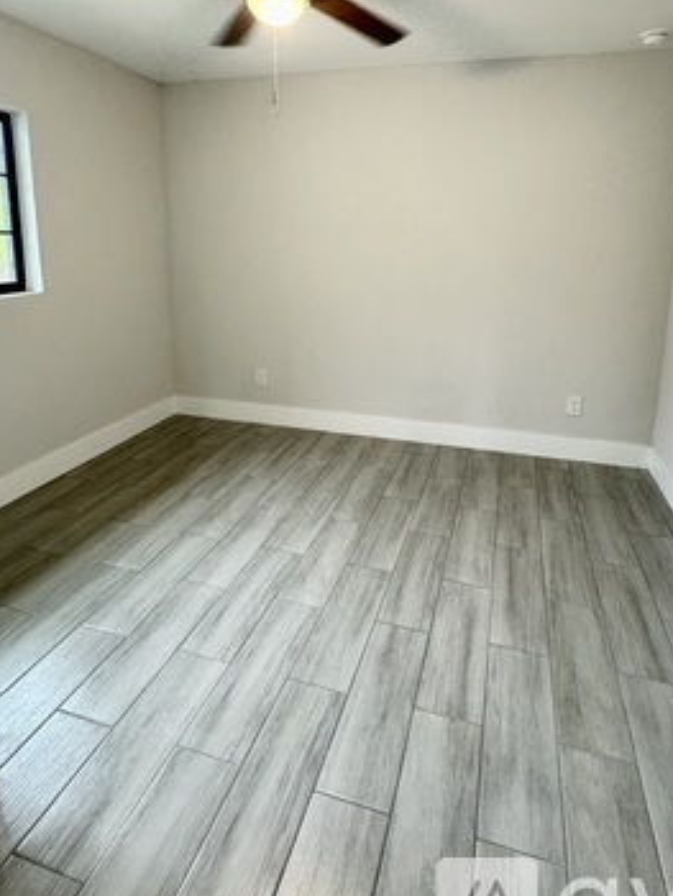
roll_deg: -0.4
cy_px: 320
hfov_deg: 65.9
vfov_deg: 79.7
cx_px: 370
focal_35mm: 20
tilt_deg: -9.2
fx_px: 518
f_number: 2.2
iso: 320
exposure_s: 1/60
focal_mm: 2.22
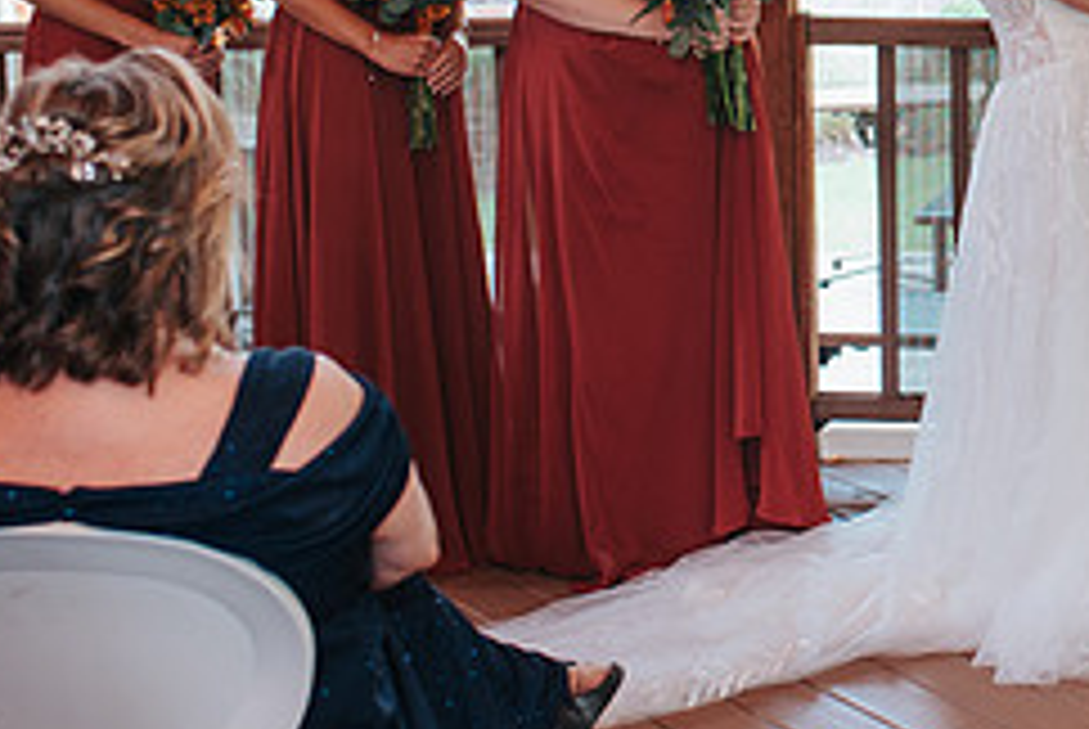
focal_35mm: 103
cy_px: 90
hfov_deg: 18.9
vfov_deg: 13.2
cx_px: 1246
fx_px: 3119
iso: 250
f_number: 3.2
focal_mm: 35
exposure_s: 1/125
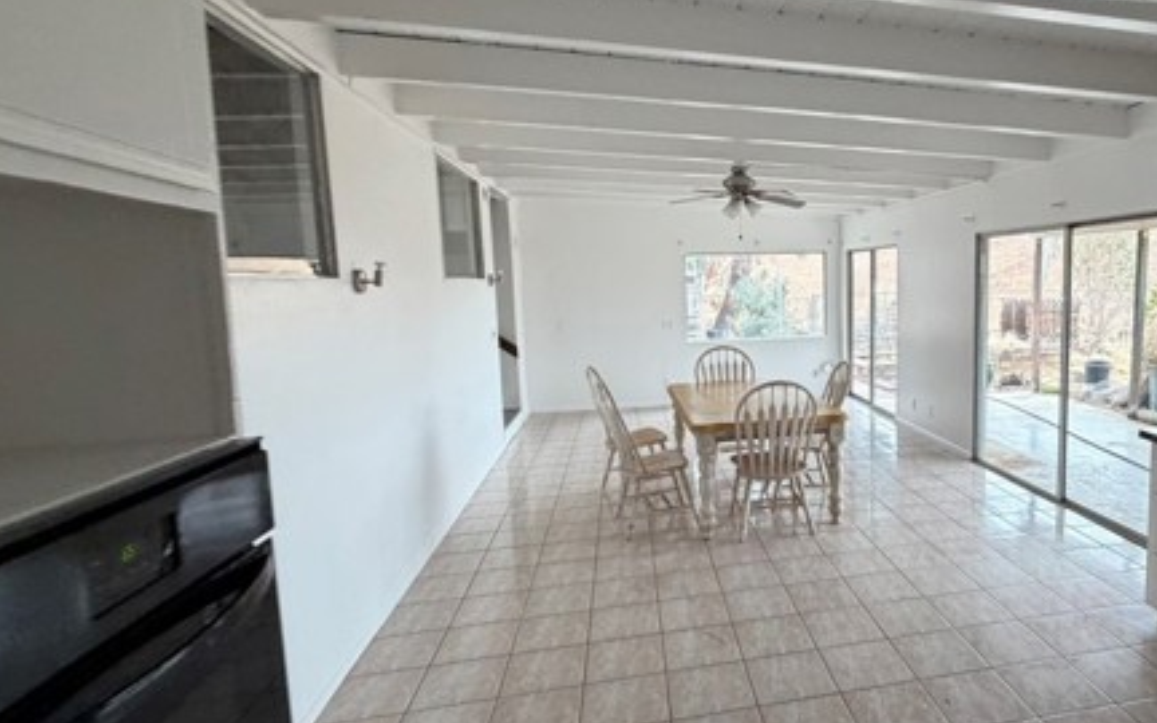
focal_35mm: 22
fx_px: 694
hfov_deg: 76.7
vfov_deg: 55.0
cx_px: 785
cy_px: 351
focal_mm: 2.22
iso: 250
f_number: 2.2
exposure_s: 1/121
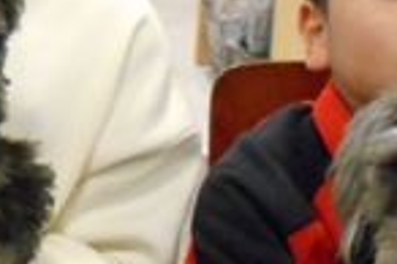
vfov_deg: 12.3
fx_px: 1223
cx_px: -92
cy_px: 82
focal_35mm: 111
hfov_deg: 17.5
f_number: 3.2
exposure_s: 1/100
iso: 800
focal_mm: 4.6
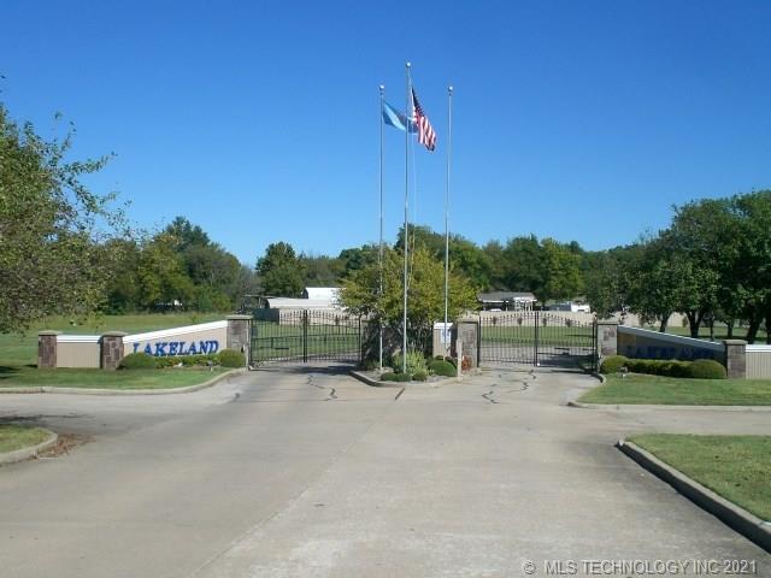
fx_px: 1136
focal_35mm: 51
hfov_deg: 37.5
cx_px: 386
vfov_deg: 28.6
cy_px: 289
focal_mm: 8.44
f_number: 5.1
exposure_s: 1/500
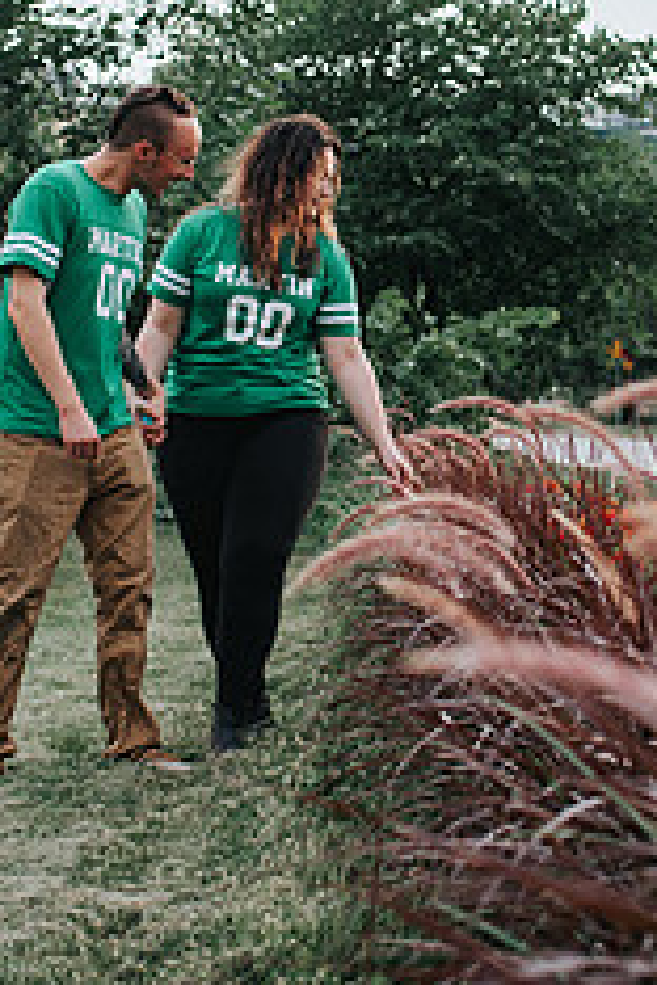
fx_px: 2765
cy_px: 303
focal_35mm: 101
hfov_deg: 13.6
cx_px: 355
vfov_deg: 20.1
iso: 280
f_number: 3.2
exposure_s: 1/800
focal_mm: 35
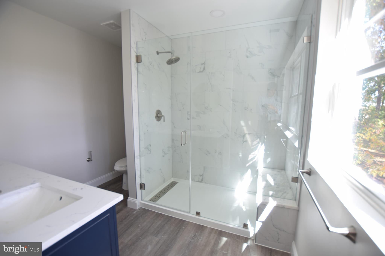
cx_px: 192
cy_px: 128
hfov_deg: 100.4
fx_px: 160
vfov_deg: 77.3
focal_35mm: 15
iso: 100
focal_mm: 10
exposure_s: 1/25
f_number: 3.5
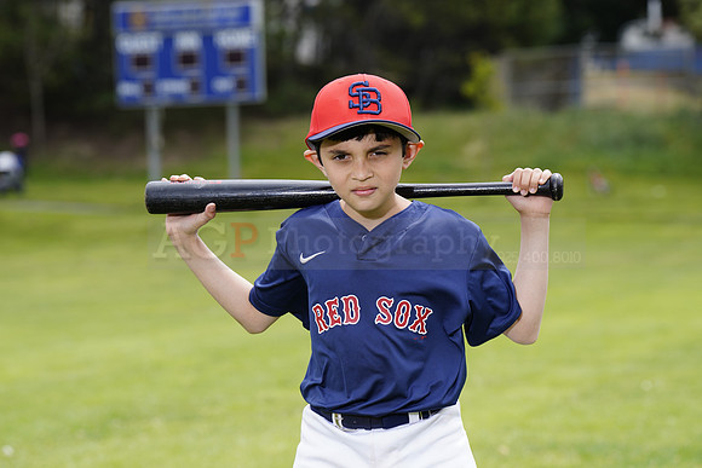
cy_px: 234
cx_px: 351
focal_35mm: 152
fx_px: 2965
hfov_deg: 13.5
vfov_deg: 9.0
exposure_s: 1/250
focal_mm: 152
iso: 100
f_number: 6.3
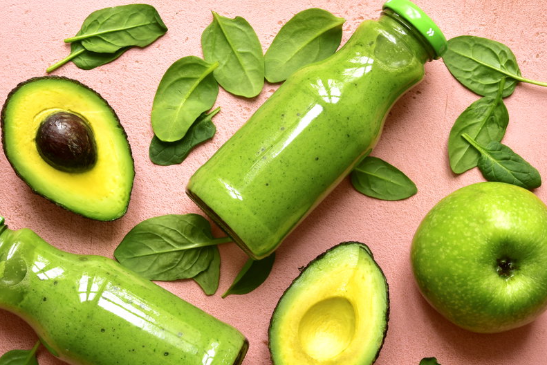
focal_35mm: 91
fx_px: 1383
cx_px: 248
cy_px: 227
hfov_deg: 22.4
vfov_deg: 15.0
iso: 400
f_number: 20
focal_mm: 60
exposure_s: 1/3
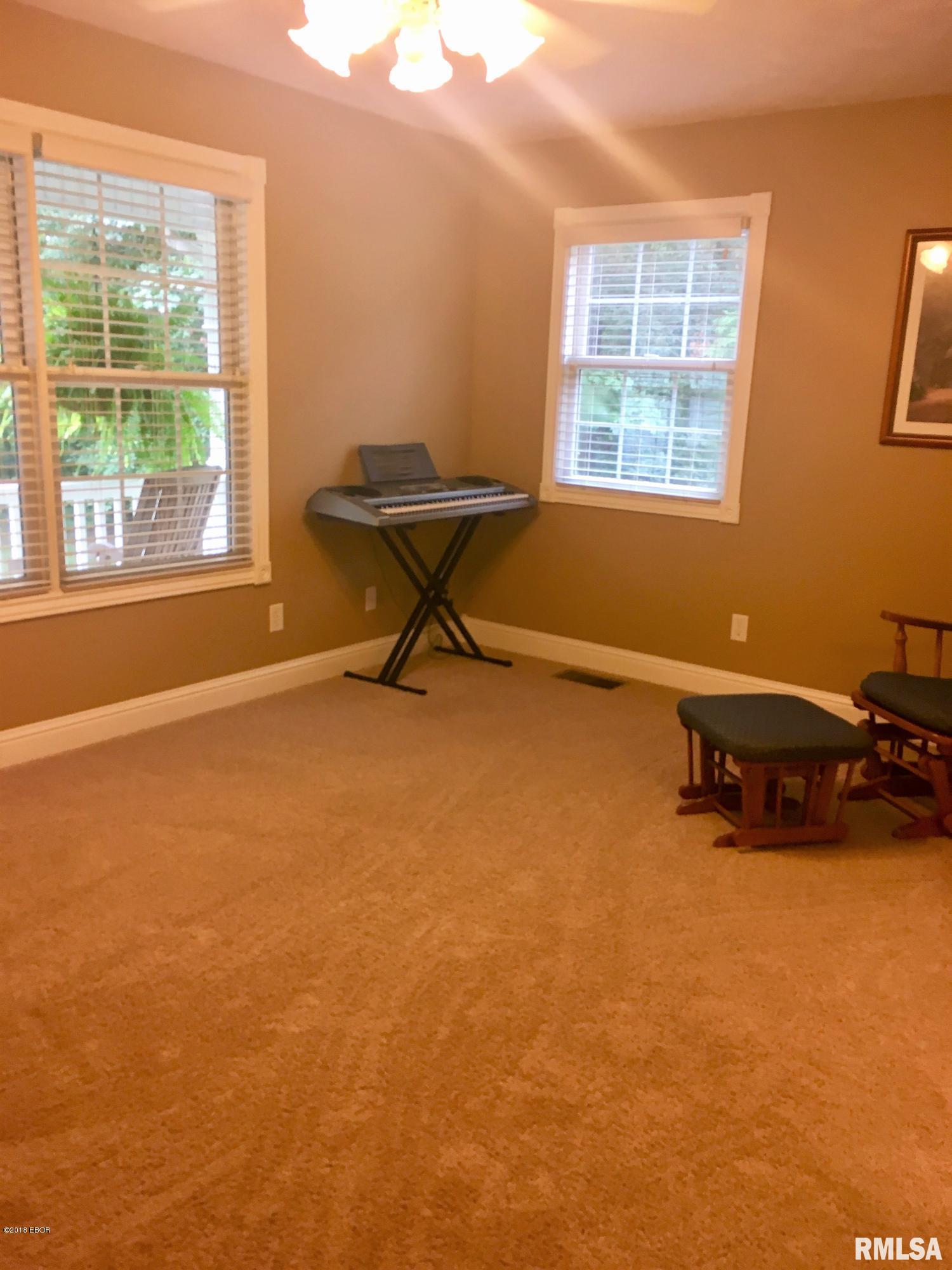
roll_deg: -1.9
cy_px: 635
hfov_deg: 48.2
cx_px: 476
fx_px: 1063
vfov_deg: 61.7
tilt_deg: -15.4
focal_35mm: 29
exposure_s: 1/30
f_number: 2.2
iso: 50
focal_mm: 4.15
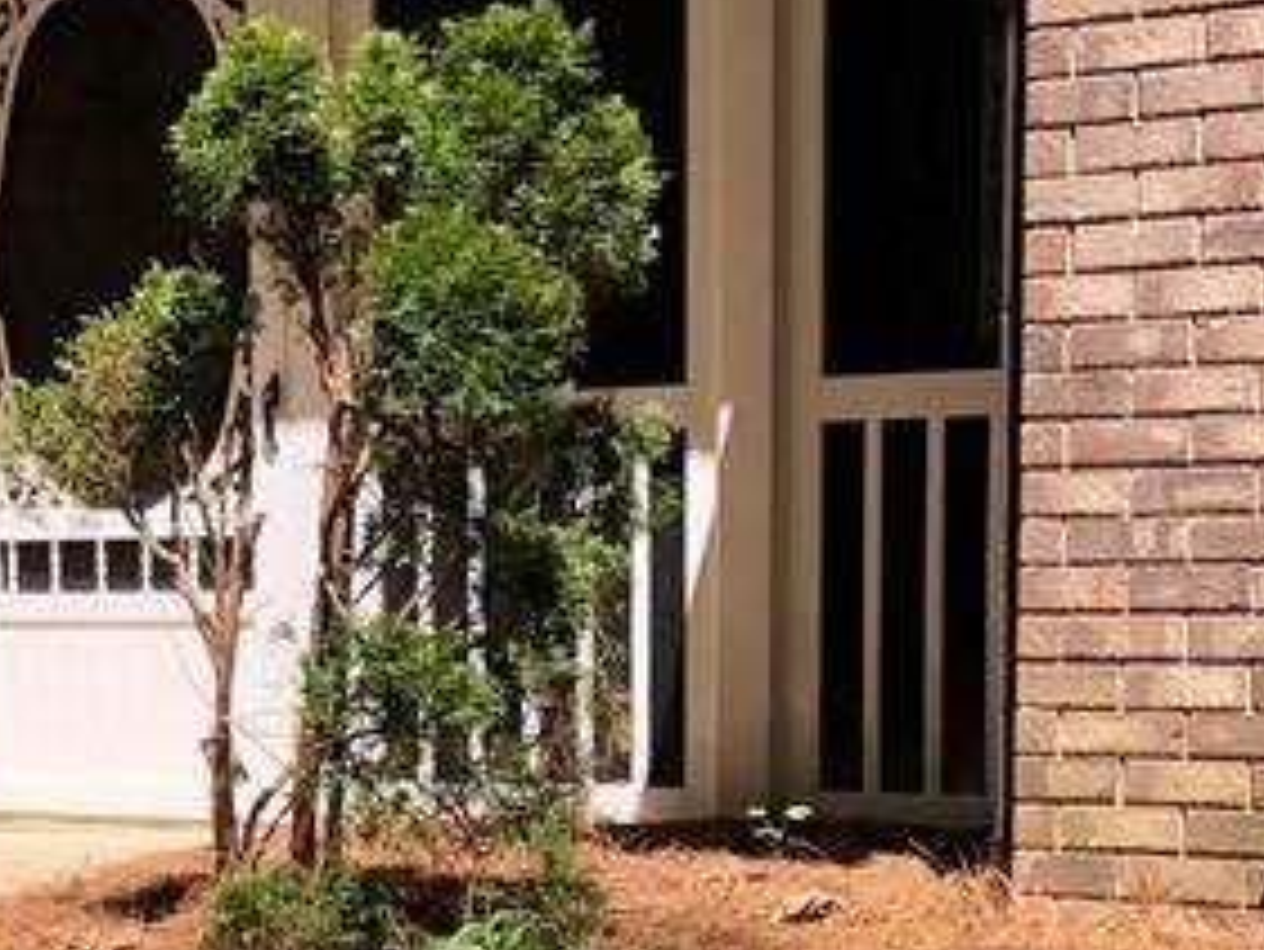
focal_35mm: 102
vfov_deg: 14.2
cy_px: 1045
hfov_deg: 17.9
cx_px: -418
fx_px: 3726
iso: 20
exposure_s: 1/665
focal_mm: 3.99
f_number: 1.8
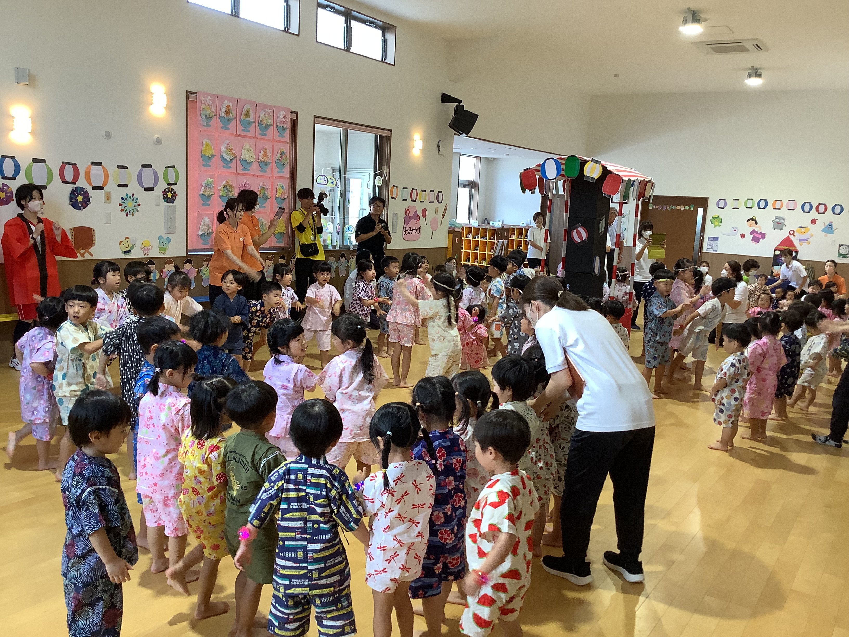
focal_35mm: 31
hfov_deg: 58.4
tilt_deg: -9.9
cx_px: 424
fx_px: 760
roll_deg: -2.9
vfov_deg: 45.4
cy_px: 318
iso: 64
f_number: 2.4
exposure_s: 1/60
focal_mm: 3.3
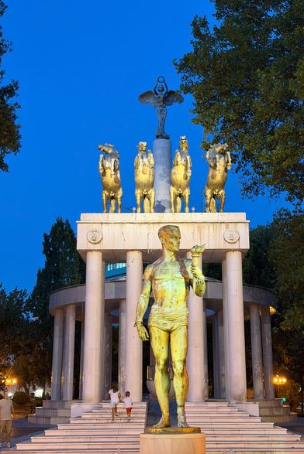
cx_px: 166
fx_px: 645
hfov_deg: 26.5
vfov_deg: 38.9
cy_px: 231
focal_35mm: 51
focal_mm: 6.76
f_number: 1.78
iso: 400
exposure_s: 1/33
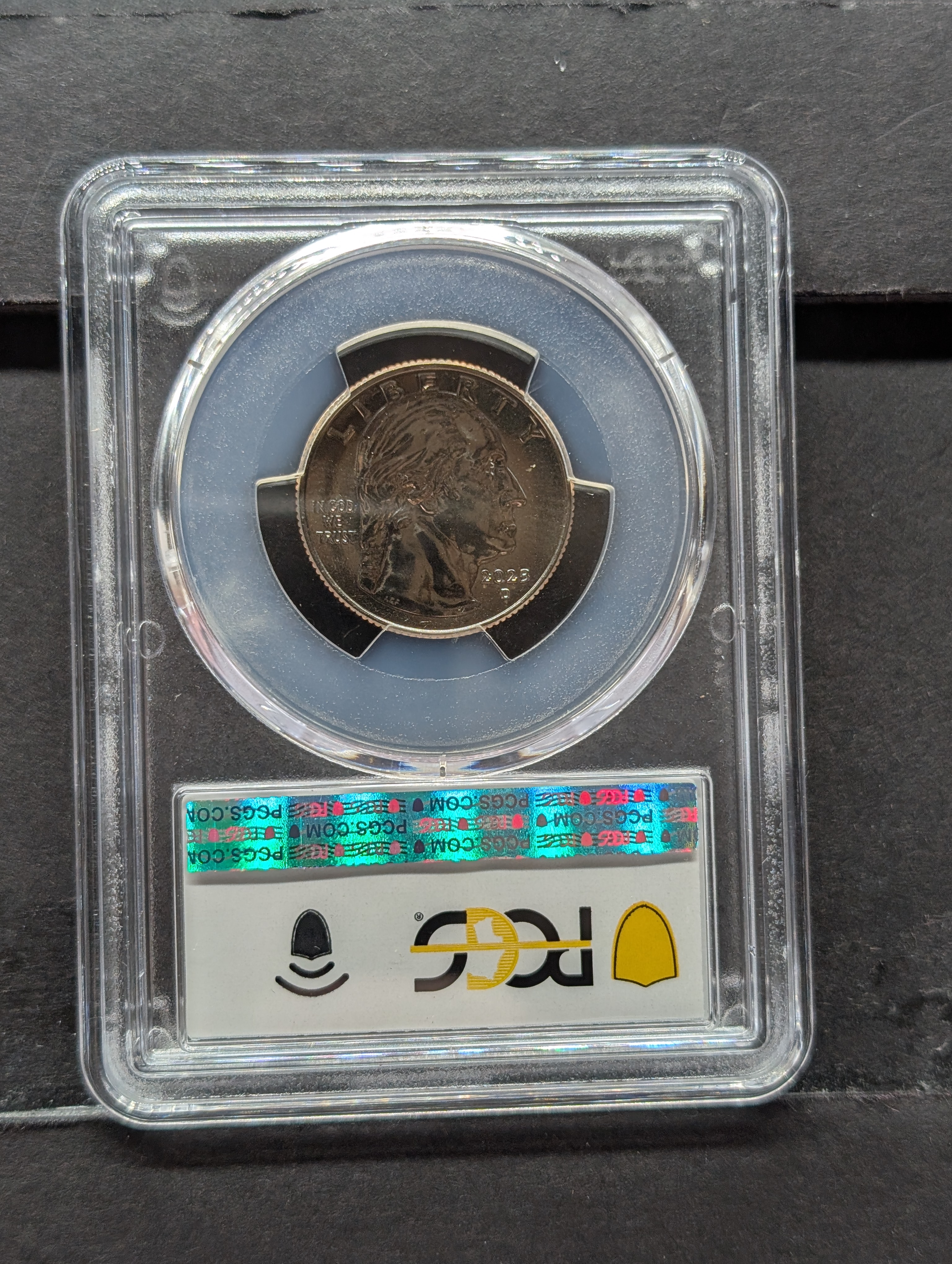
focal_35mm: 49
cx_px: 476
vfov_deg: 38.9
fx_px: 1792
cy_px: 632
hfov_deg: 29.7
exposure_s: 1/58.1
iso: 30
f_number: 1.68
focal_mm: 6.9
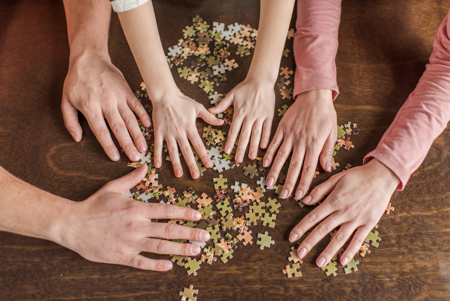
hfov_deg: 54.4
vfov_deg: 37.9
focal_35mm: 35
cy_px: 150
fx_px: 438
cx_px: 225
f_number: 2.2
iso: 400
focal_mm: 35
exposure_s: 1/80
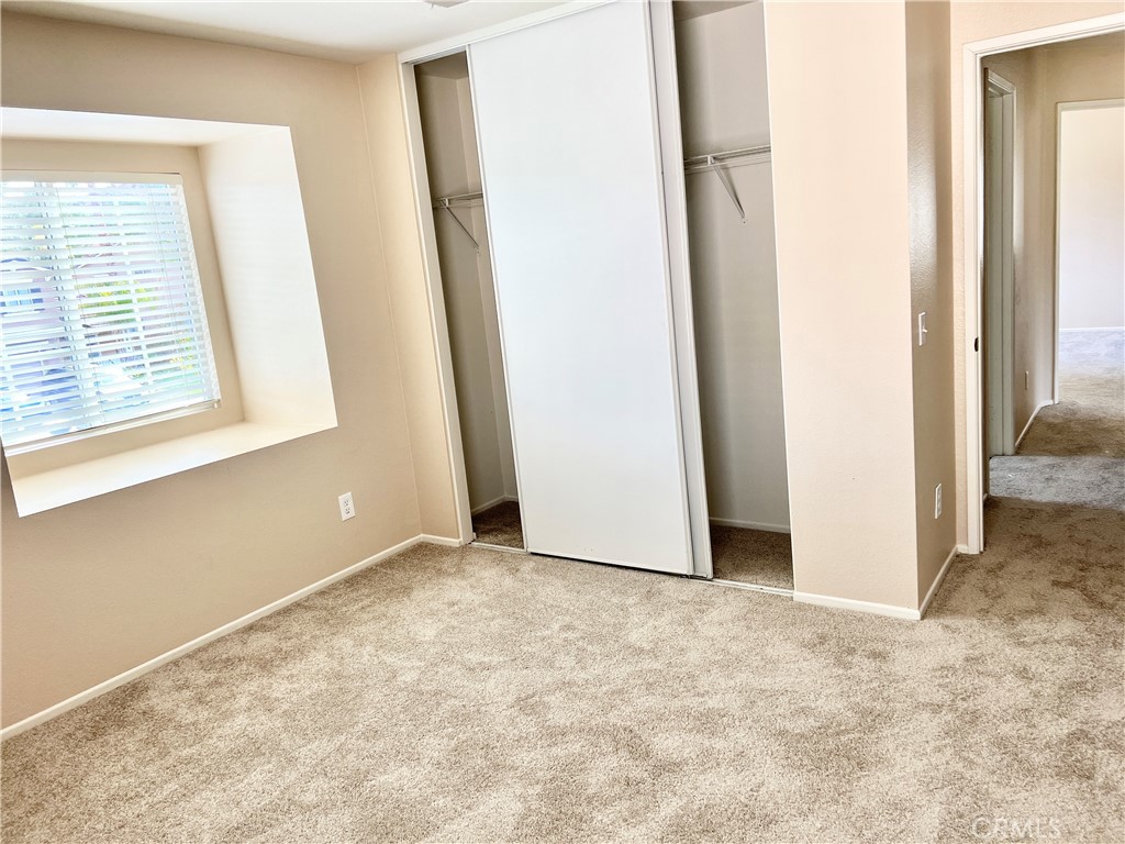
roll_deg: +5.4
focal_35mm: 26
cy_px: 422
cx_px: 562
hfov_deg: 67.3
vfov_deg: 53.1
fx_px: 845
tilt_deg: -12.4
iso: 64
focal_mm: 5.7
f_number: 1.5
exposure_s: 1/129
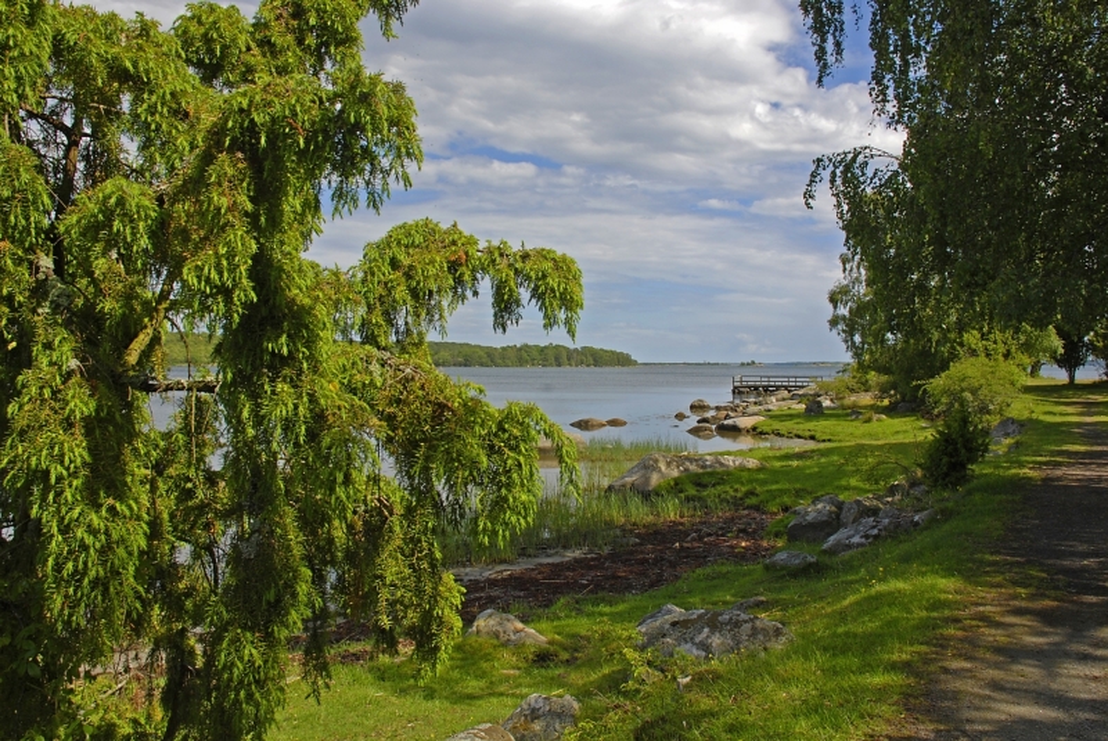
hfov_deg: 61.9
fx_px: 924
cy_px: 370
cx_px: 554
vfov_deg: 43.7
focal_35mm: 30
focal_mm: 20
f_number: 13
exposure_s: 1/100
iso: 100
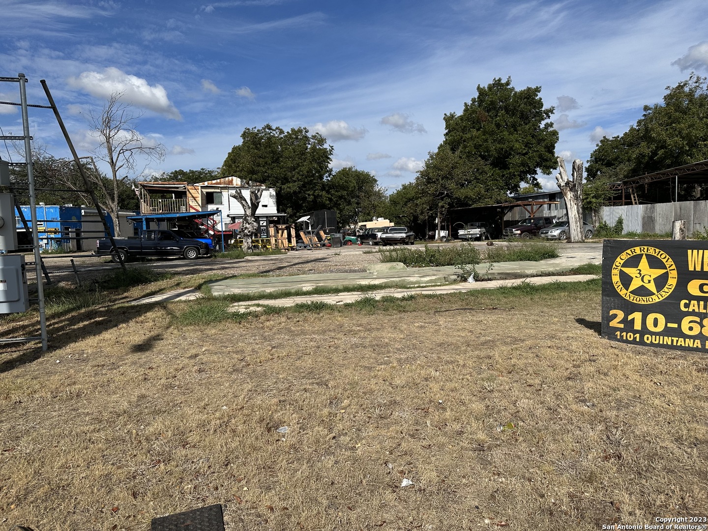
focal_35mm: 24
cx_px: 354
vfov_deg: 56.8
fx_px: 491
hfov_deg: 71.6
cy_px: 266
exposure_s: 1/7576
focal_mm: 6.86
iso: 80
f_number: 1.78
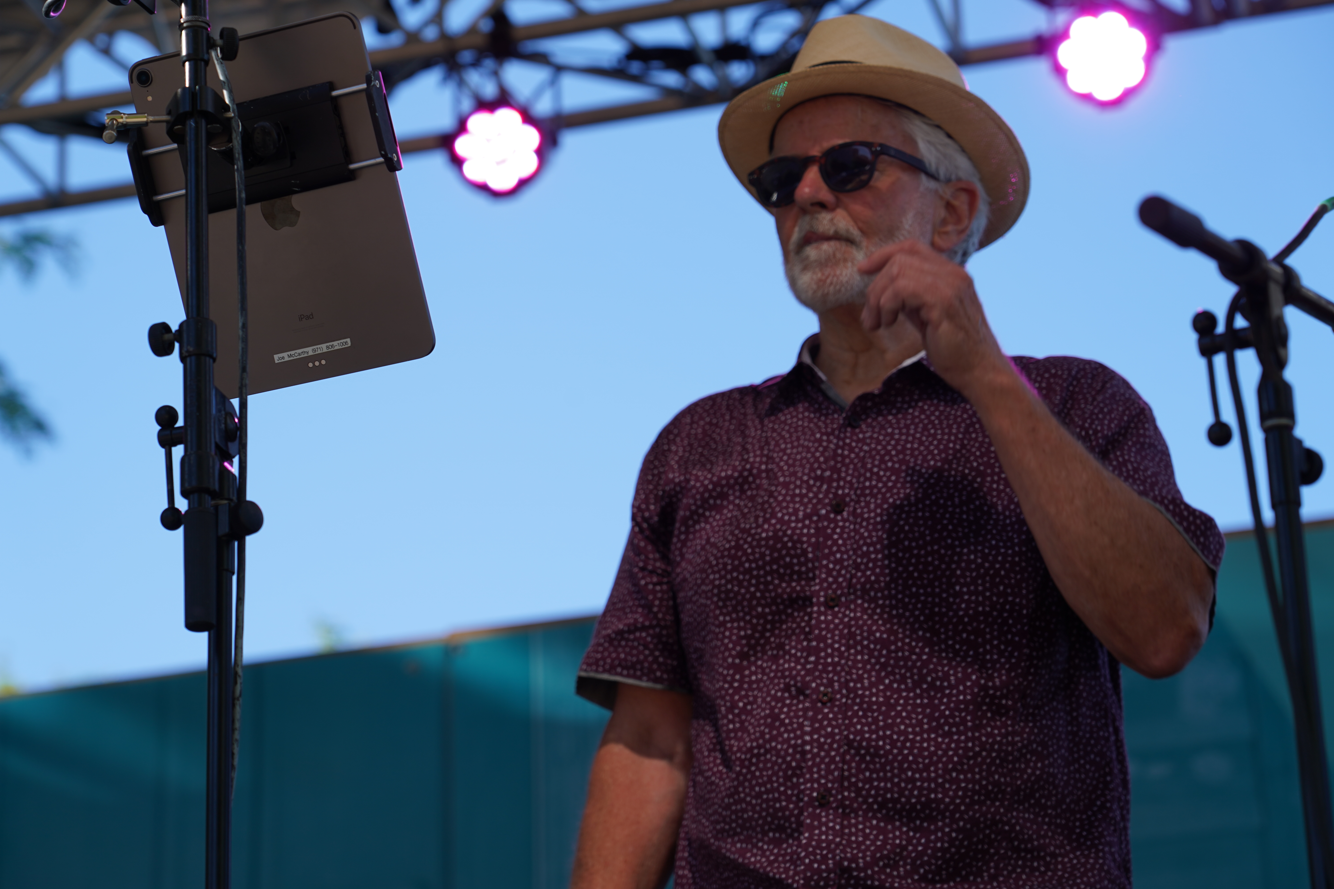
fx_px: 3891
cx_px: 667
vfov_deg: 13.0
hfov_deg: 19.5
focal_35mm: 105
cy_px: 444
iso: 100
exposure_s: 1/160
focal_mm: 105
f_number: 5.6
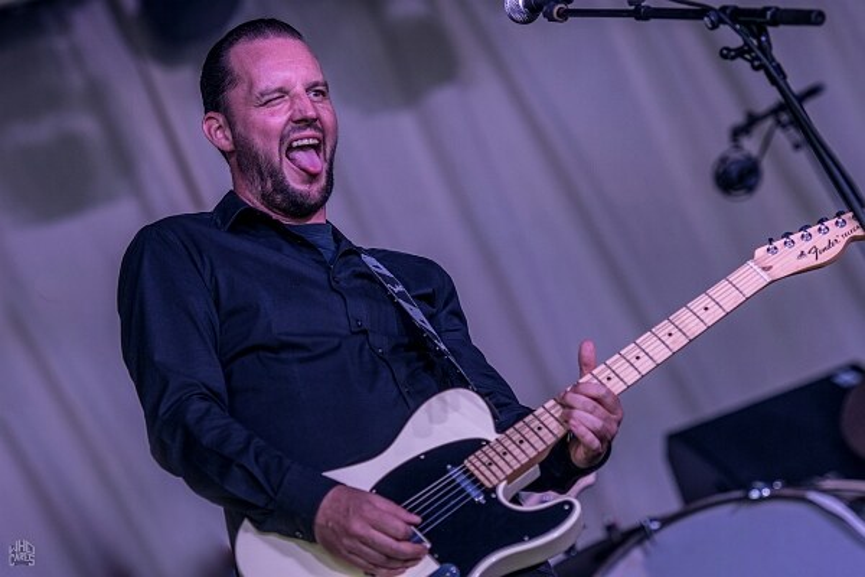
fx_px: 4685
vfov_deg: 7.0
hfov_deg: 10.5
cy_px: 288
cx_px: 432
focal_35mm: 195
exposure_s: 1/100
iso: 250
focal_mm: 130
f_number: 2.8
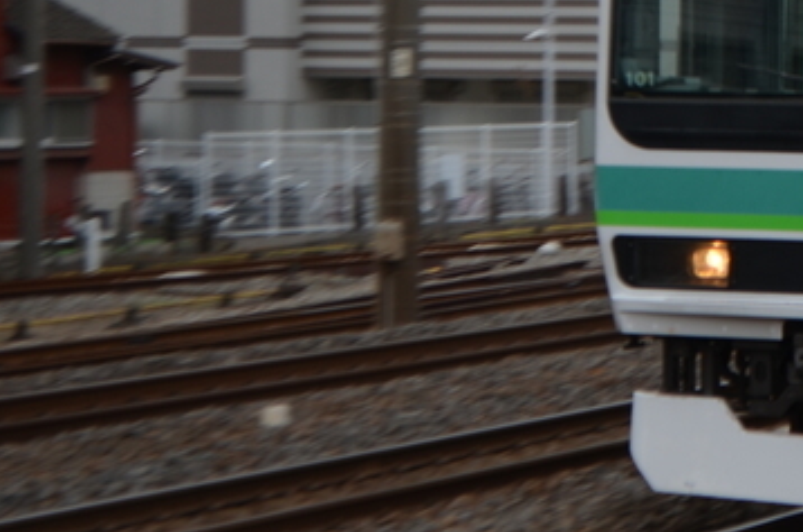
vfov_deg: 7.4
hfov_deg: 11.0
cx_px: 879
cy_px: 130
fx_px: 4098
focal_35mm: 184
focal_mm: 55
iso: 200
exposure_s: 1/160
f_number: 6.3
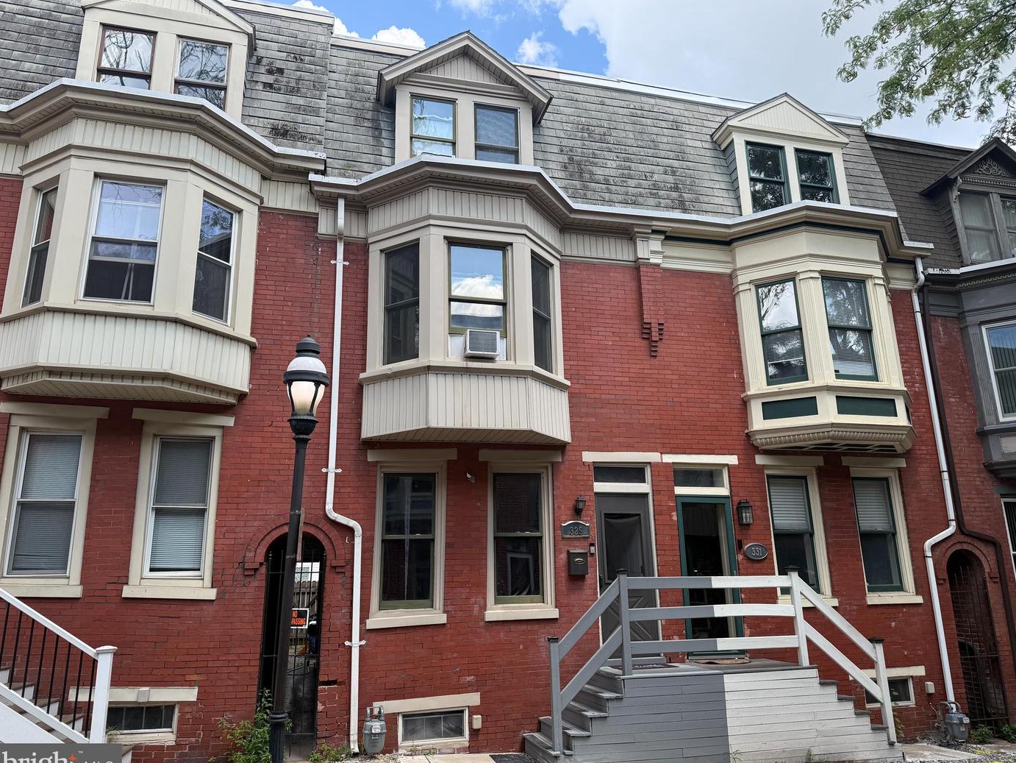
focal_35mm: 25
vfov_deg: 54.9
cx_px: 522
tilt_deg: +15.9
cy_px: 388
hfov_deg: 69.4
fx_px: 734
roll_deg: +0.9
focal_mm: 6.76
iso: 100
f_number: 1.78
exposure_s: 1/1385
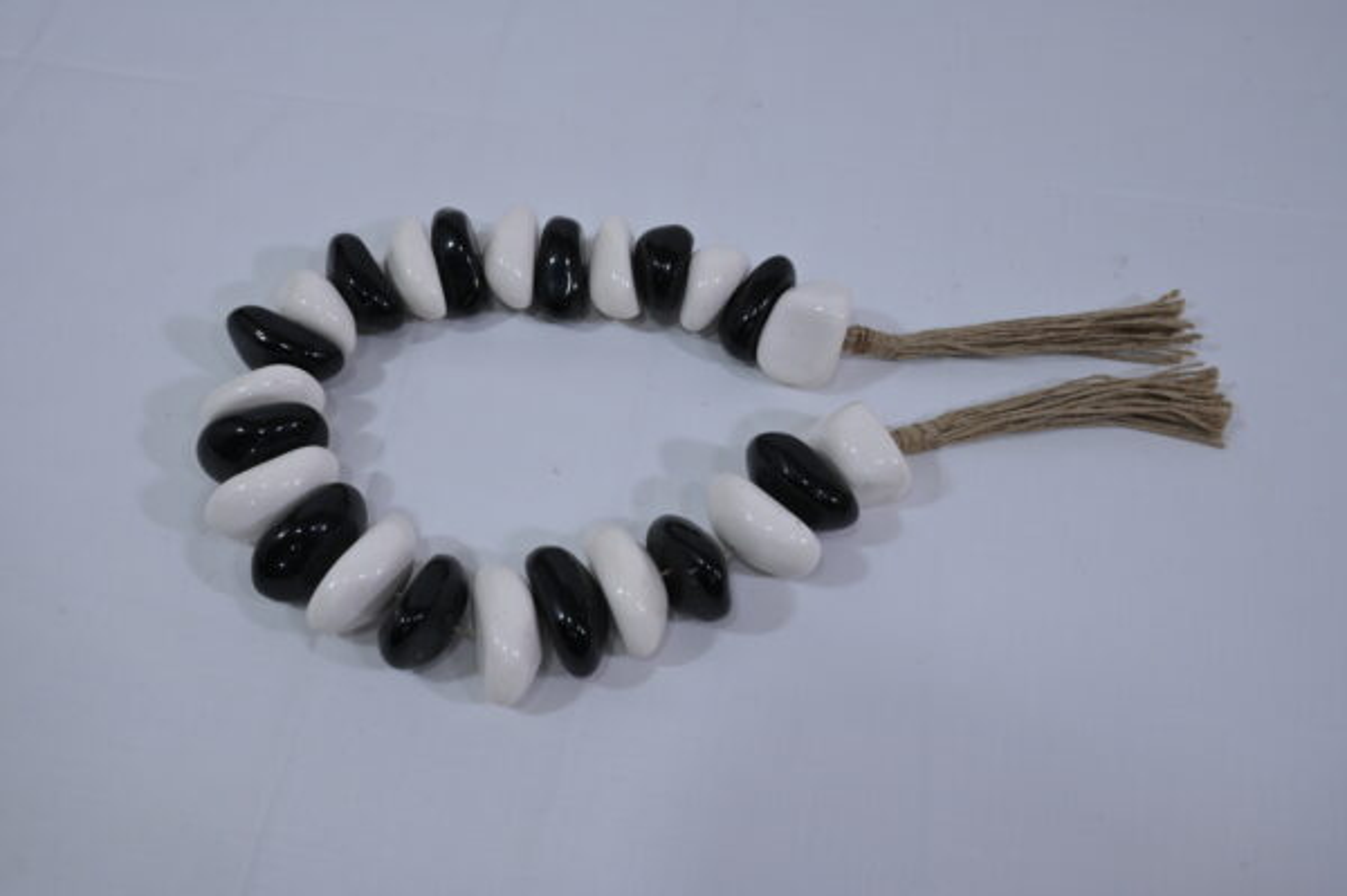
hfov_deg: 57.3
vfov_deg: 39.9
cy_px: 448
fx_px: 1234
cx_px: 674
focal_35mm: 33
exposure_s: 1/125
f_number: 10
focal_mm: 33
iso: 640
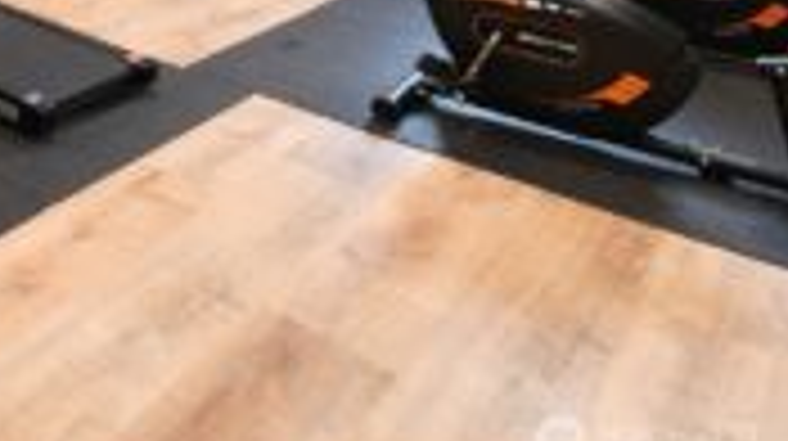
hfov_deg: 41.8
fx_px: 751
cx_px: -108
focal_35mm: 36
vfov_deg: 27.7
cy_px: -119
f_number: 11
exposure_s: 1/1.6
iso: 200
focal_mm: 10
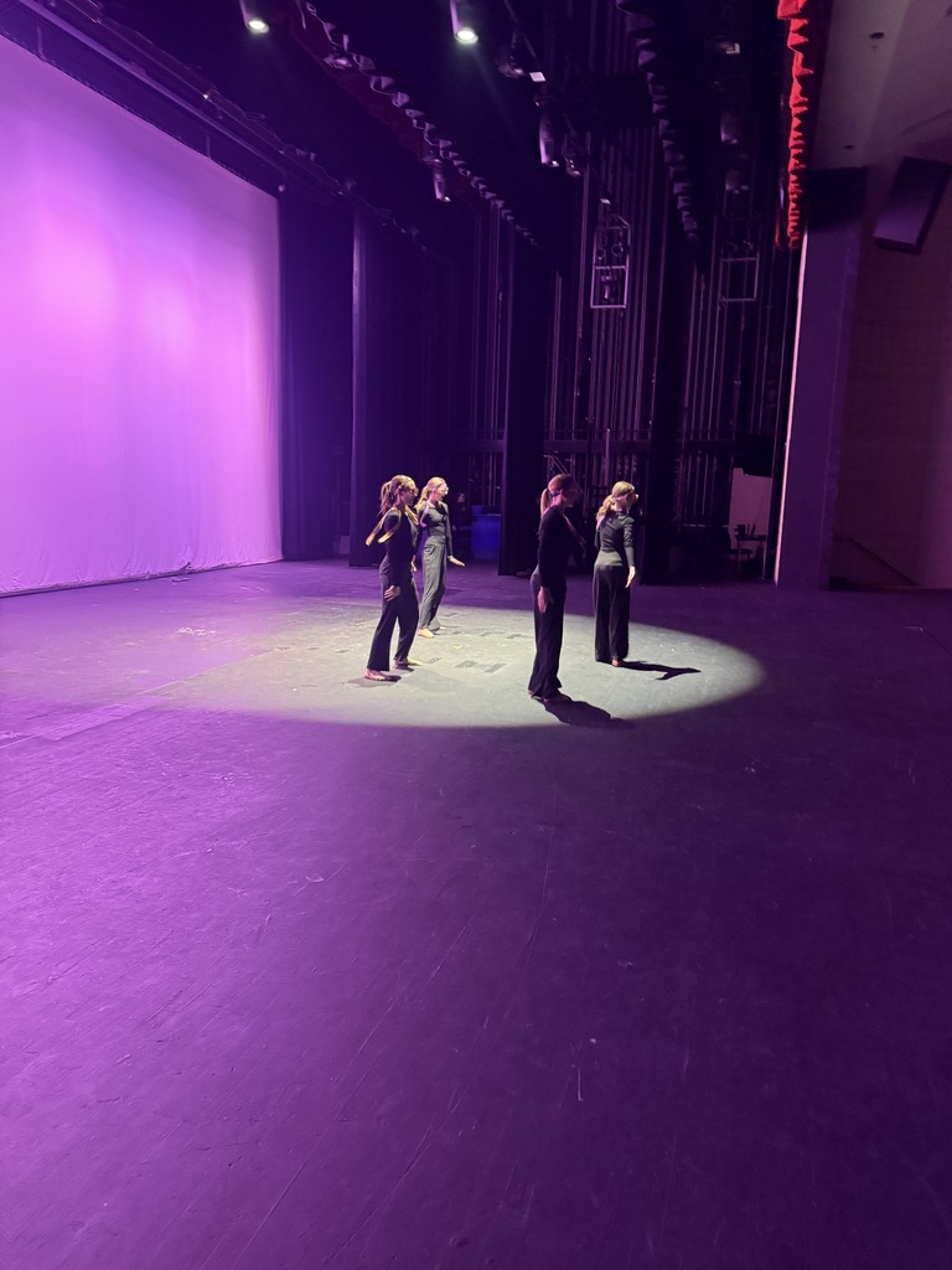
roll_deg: -1.1
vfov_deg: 71.6
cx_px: 476
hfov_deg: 56.8
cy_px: 635
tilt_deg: -11.8
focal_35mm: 24
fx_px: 880
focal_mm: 6.76
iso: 1000
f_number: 1.78
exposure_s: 1/38
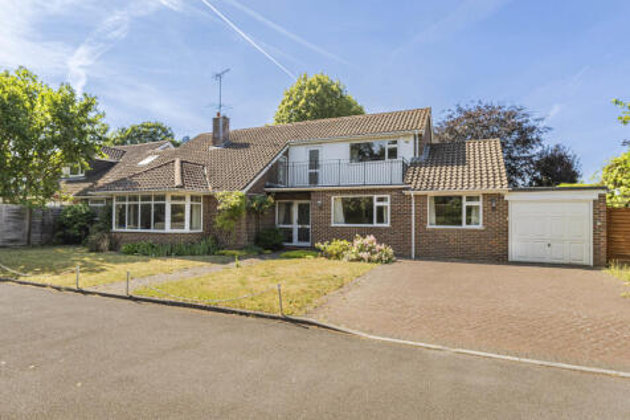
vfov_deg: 61.9
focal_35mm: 20
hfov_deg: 84.0
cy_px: 210
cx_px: 315
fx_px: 350
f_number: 8
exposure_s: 1/640
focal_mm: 20
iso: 640
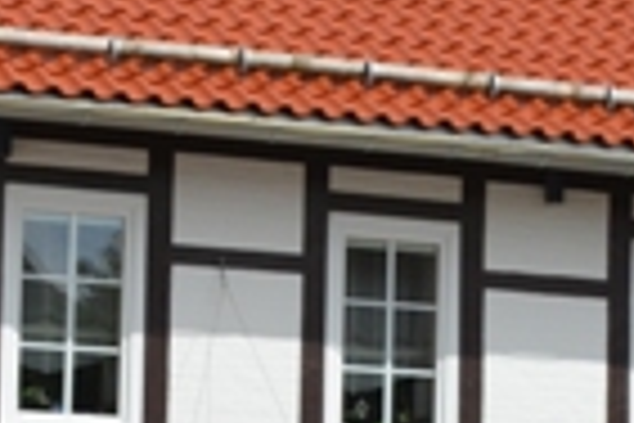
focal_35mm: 258
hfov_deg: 8.0
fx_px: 4543
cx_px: 409
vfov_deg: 5.3
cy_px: 216
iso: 400
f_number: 7.1
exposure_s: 1/1600
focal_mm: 38
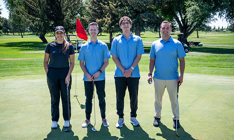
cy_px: 65
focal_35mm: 36
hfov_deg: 54.5
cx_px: 117
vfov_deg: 34.1
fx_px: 227
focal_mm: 35
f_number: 4
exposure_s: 1/800
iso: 250
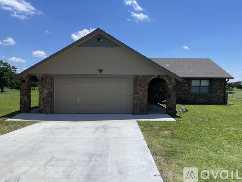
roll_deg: -0.9
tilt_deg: -0.2
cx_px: 121
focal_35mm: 26
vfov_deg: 53.0
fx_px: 182
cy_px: 91
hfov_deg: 67.3
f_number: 1.6
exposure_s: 1/5814
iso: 32
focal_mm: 4.2
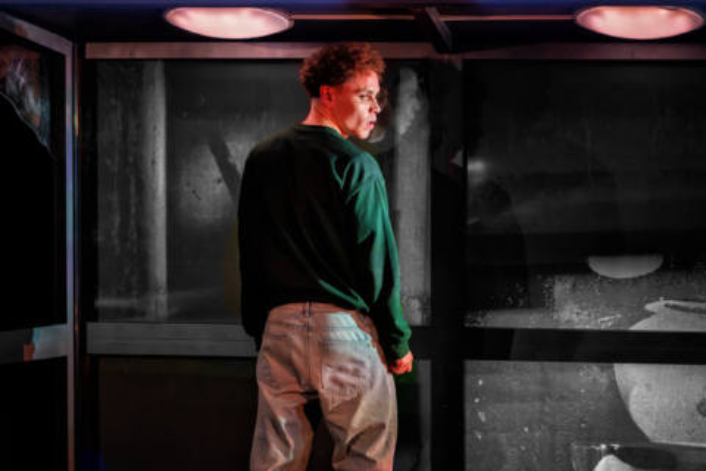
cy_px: 236
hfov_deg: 14.7
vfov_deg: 9.8
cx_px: 353
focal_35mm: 140
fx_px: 2745
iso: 6400
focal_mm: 140
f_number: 4
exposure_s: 1/500
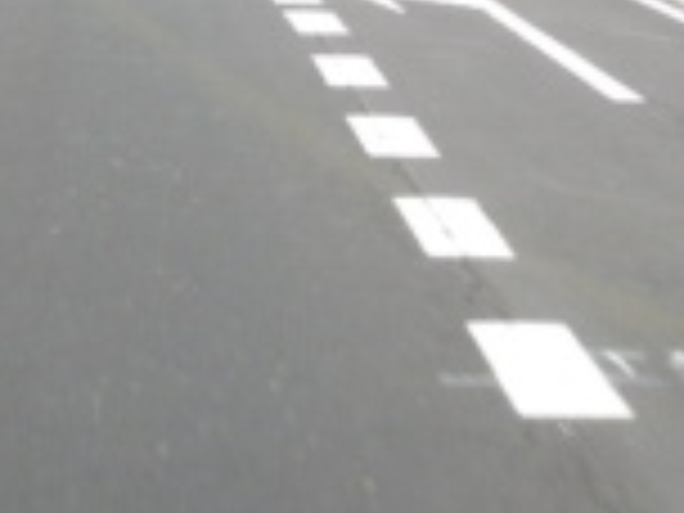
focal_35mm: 115
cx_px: -9
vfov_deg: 12.1
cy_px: -326
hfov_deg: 16.7
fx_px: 2272
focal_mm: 6.3
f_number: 3.7
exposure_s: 1/160
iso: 100
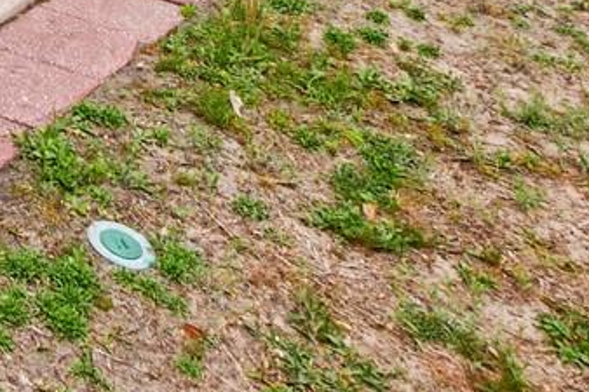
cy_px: -455
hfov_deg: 21.4
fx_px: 1128
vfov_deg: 14.9
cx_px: -418
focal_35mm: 69
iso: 200
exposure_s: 1/320
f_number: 6.3
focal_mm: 7
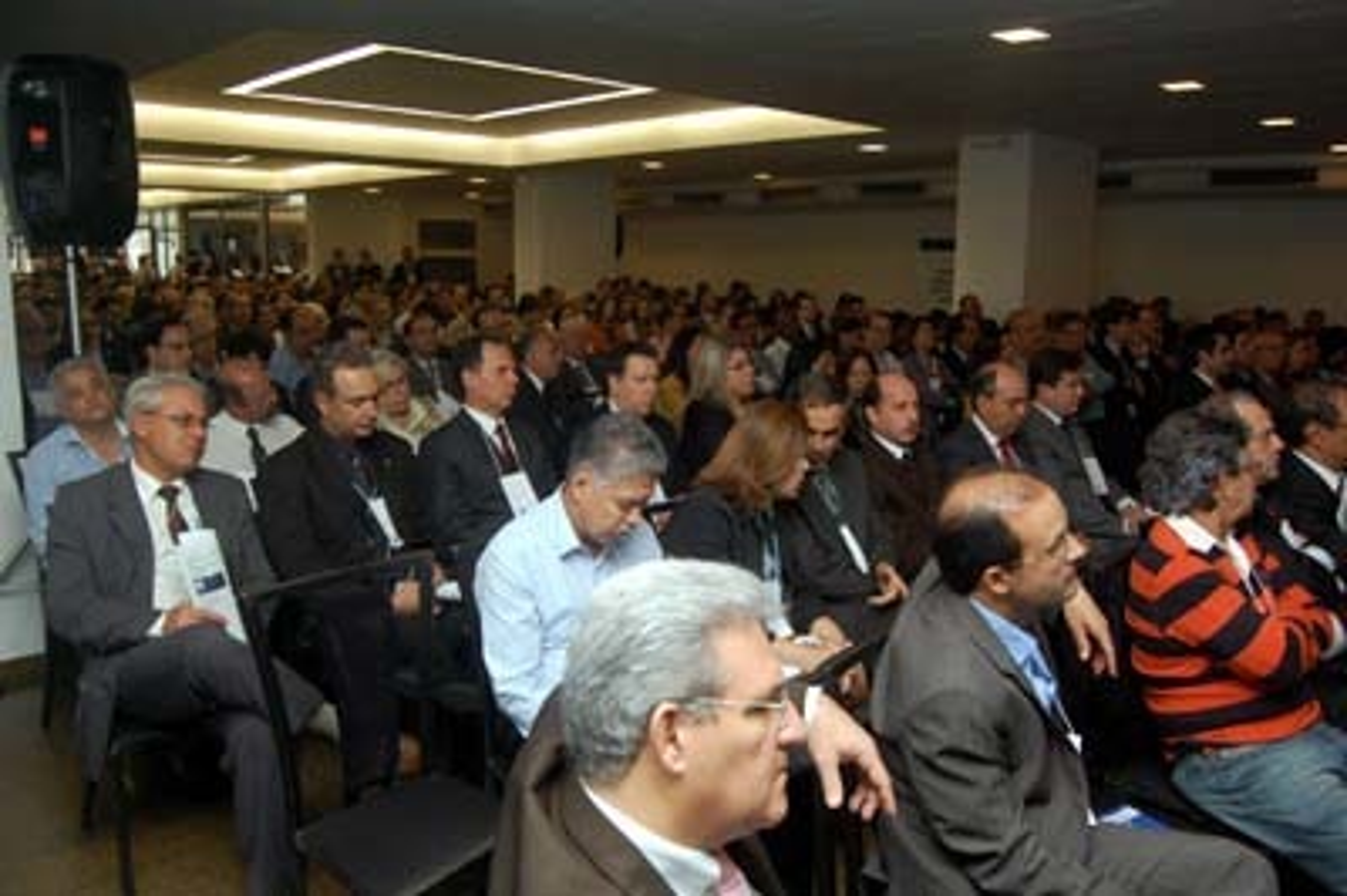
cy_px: 448
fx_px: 1009
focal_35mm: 27
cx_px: 674
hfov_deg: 67.4
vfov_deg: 47.9
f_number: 5.6
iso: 800
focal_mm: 18
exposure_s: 1/60
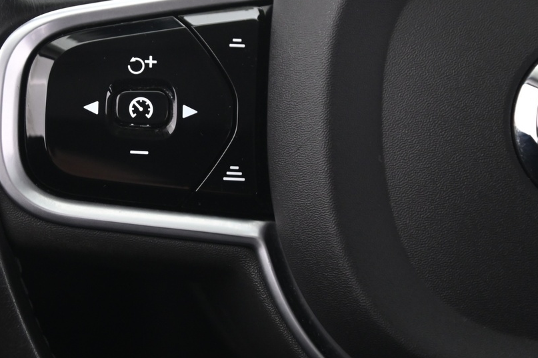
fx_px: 2584
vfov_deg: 7.9
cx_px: 79
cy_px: 159
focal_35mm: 173
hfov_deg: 11.8
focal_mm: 86
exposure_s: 1/13
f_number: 4
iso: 2000
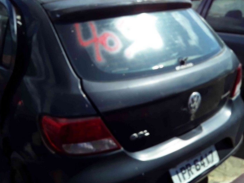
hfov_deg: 50.1
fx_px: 261
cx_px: 111
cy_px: 80
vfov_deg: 38.6
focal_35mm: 37
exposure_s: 1/845
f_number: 2.2
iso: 40
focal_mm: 3.3
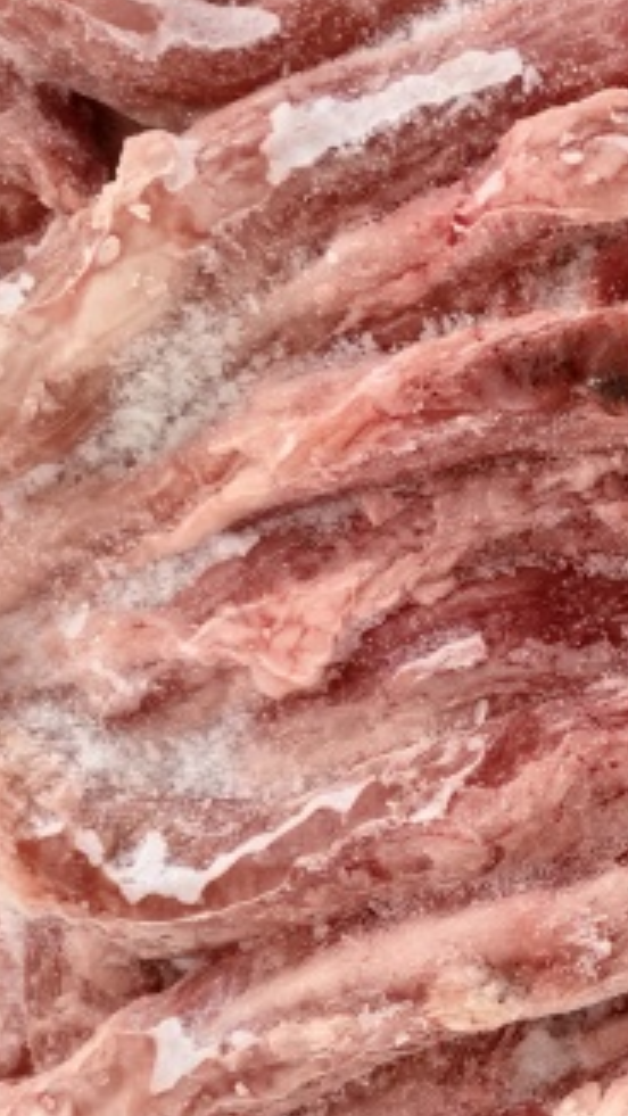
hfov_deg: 11.8
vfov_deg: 22.1
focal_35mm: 96
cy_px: 756
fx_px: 2841
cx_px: 1055
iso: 500
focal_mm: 5.75
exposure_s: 1/100
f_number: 2.8
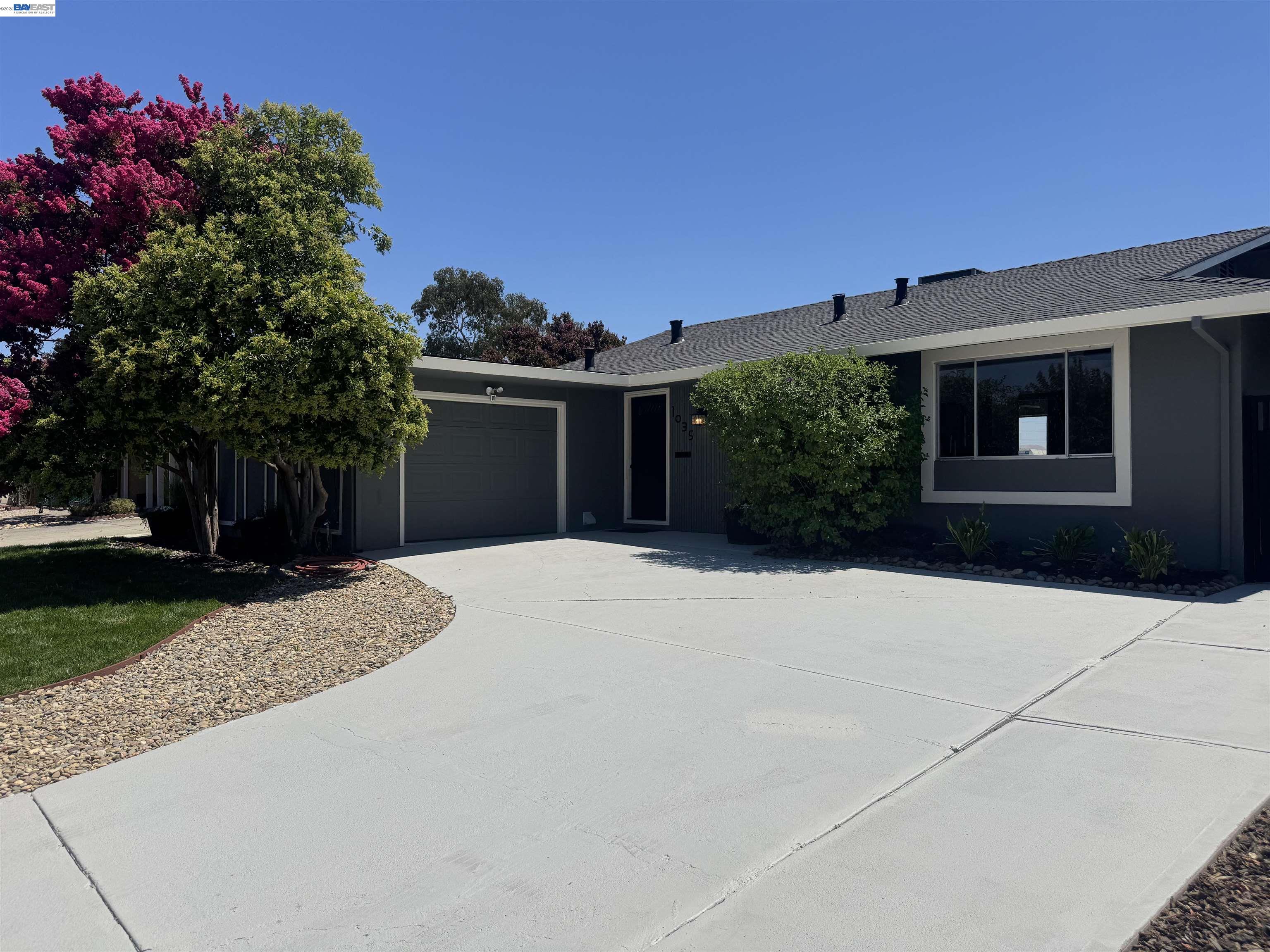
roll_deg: -0.2
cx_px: 635
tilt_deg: -0.4
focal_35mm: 24
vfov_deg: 56.8
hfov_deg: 71.6
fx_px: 881
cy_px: 476
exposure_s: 1/7937
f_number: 1.78
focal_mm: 6.76
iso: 80
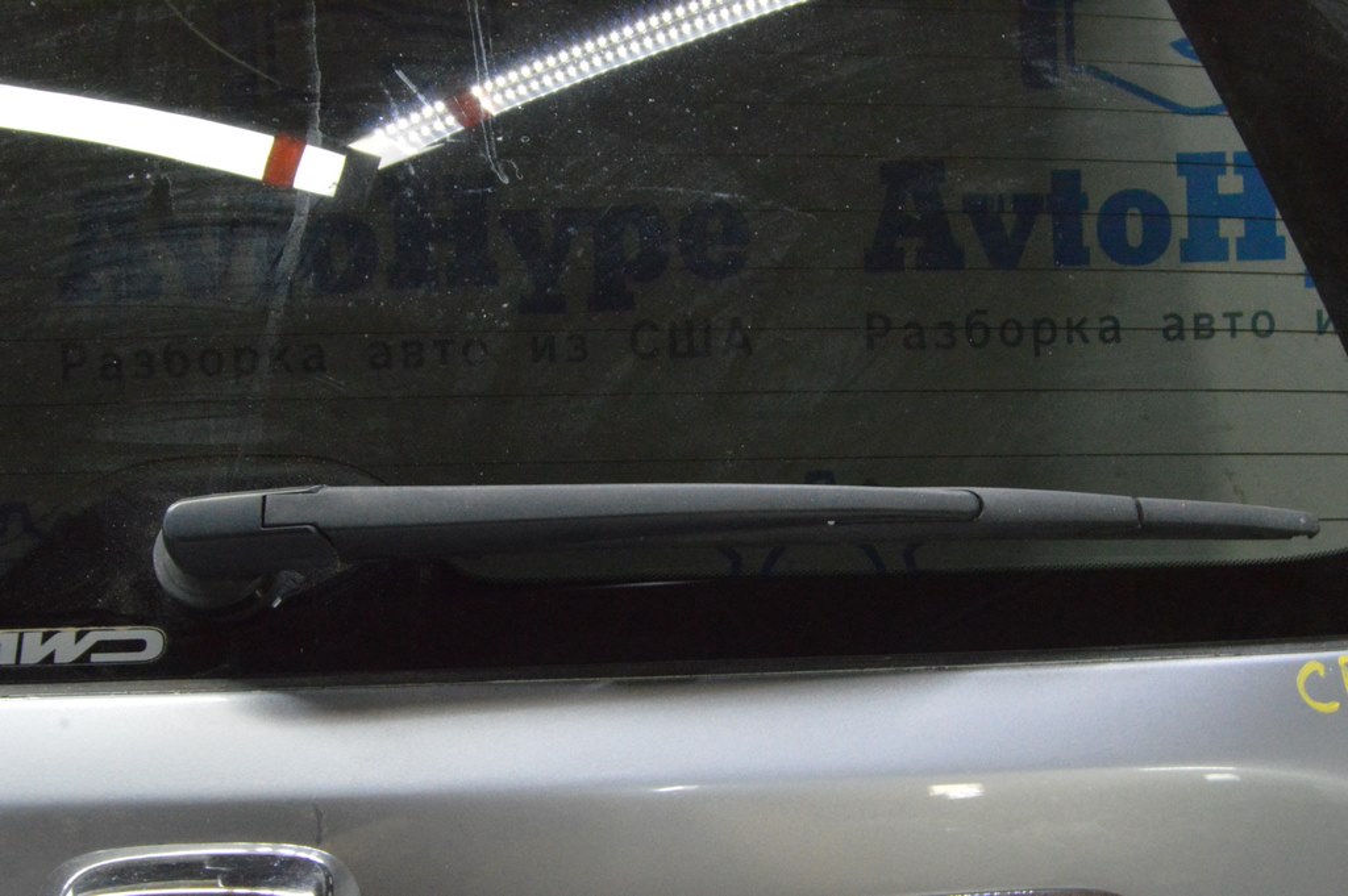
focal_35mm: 39
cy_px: 448
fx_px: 1459
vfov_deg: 34.2
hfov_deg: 49.6
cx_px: 674
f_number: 20
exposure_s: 1/15
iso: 6400
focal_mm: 26
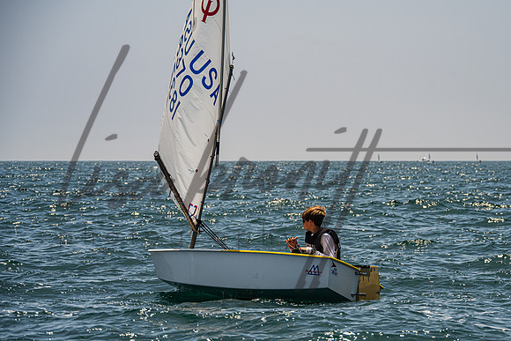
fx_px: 2229
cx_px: 306
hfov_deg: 13.1
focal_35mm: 157
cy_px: 194
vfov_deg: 8.7
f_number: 7.1
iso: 250
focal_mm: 130
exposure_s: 1/1250
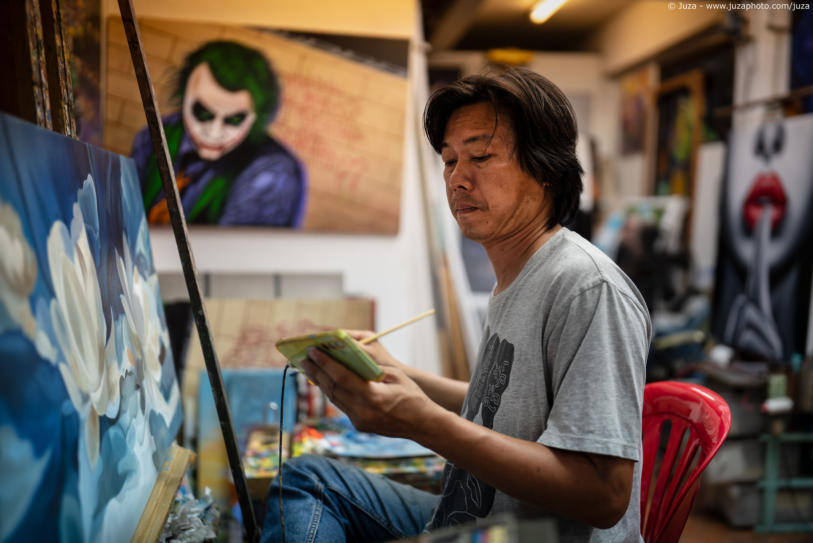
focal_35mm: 35
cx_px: 406
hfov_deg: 54.4
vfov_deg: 37.9
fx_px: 791
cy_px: 272
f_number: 1.2
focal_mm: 35
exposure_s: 1/640
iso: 800
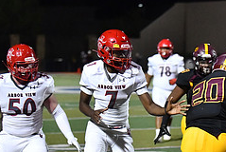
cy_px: 152
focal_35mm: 218
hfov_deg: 9.3
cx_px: 249
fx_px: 1370
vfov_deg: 6.3
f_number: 2.8
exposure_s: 1/3200
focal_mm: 90
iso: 10000
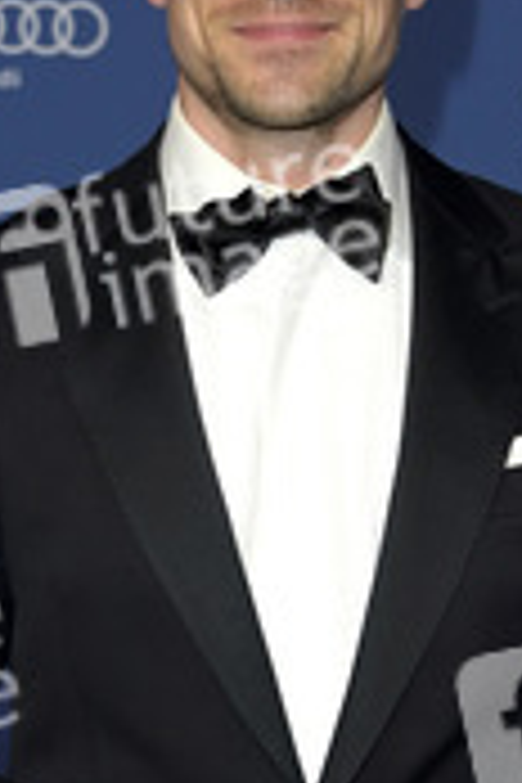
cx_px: 279
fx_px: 3501
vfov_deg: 12.8
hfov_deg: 8.5
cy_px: 477
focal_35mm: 161
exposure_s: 1/250
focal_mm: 70
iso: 800
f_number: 5.6
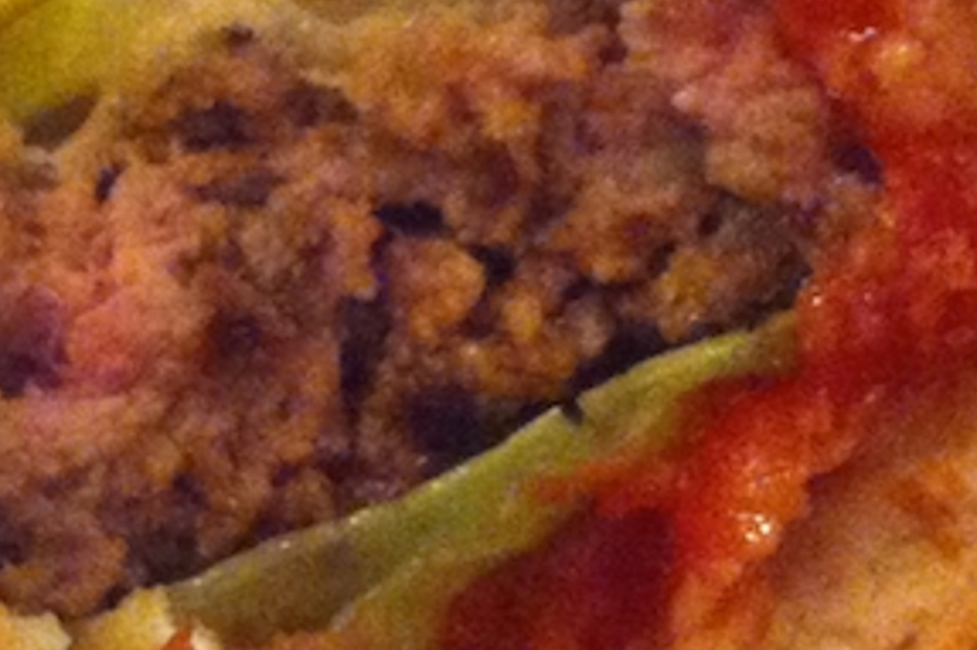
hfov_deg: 13.4
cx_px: 61
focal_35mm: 152
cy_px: 351
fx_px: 4123
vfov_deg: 9.0
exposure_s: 1/17
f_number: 2.8
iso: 640
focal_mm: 3.85
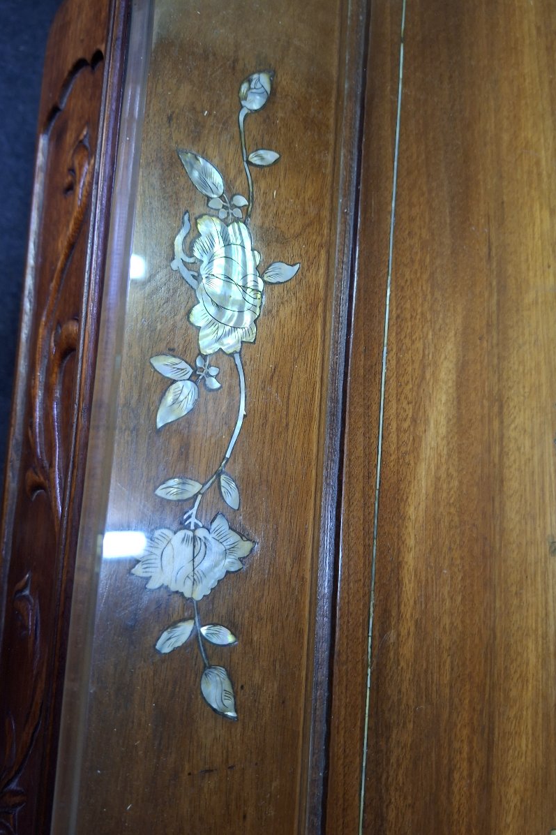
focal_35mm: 24
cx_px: 280
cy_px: 418
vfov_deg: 73.8
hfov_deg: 53.1
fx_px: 556
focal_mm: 5.54
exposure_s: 1/25
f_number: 1.8
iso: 400
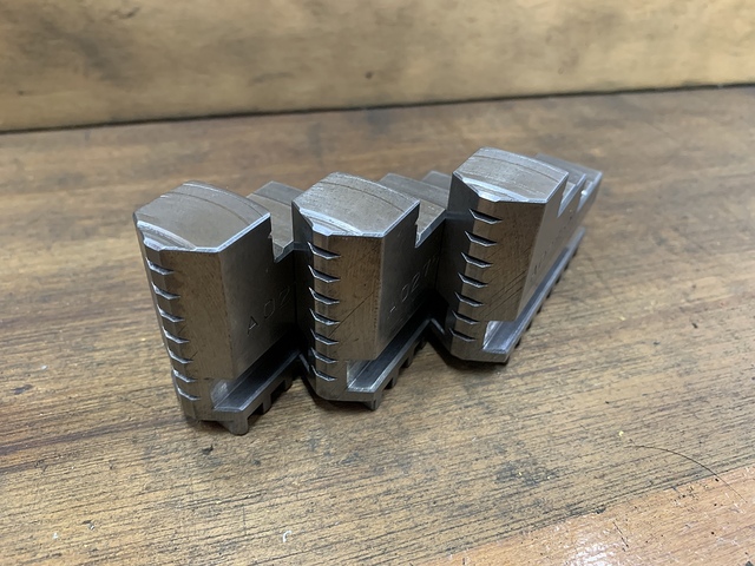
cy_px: 283
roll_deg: -5.0
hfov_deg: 67.3
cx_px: 378
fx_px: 567
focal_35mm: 26
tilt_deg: -38.5
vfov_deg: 53.1
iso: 400
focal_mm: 4.25
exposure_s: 1/45
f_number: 1.8
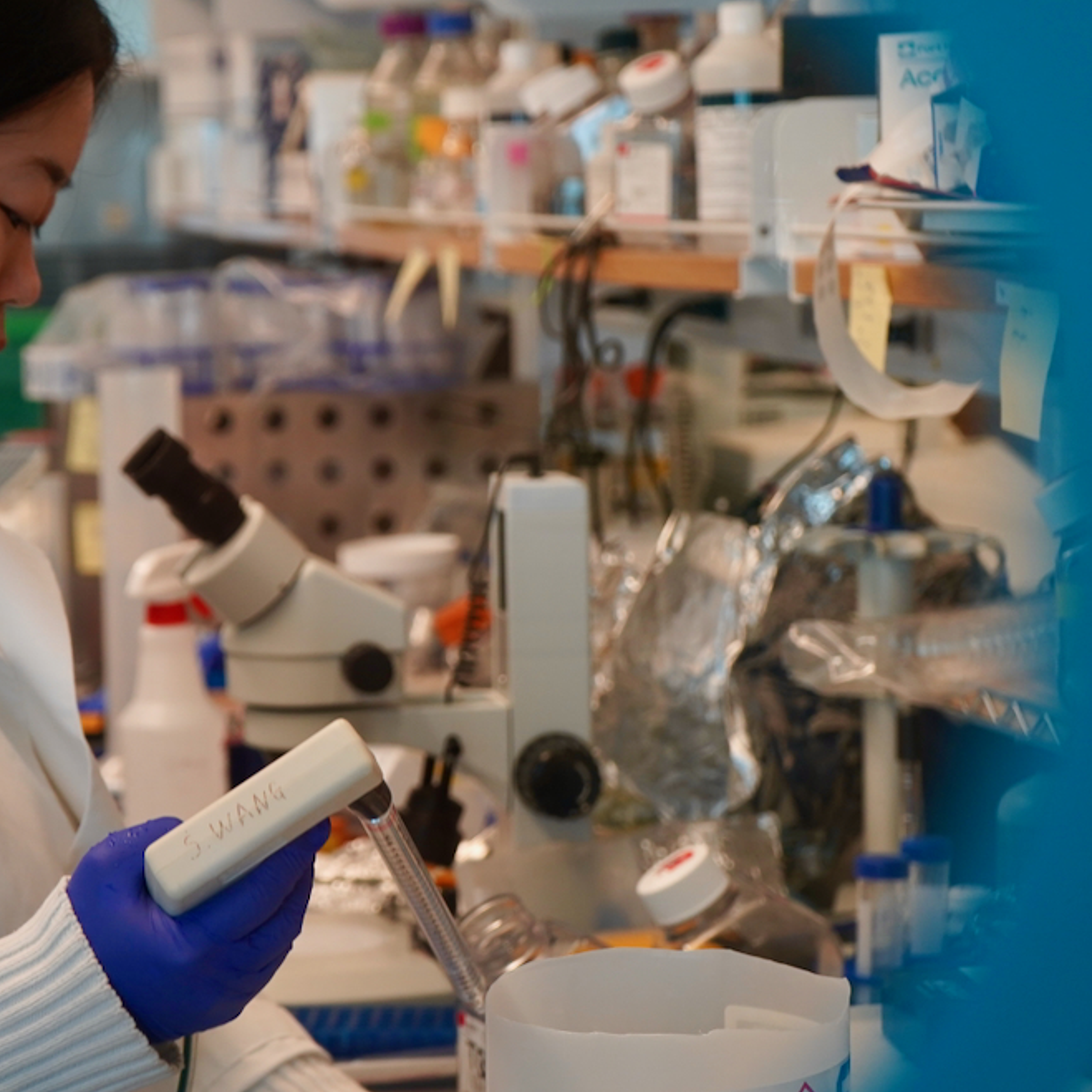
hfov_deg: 17.5
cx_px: 283
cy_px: 529
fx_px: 3533
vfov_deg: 17.6
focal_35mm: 99
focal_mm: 60
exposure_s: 1/160
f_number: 5
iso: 640
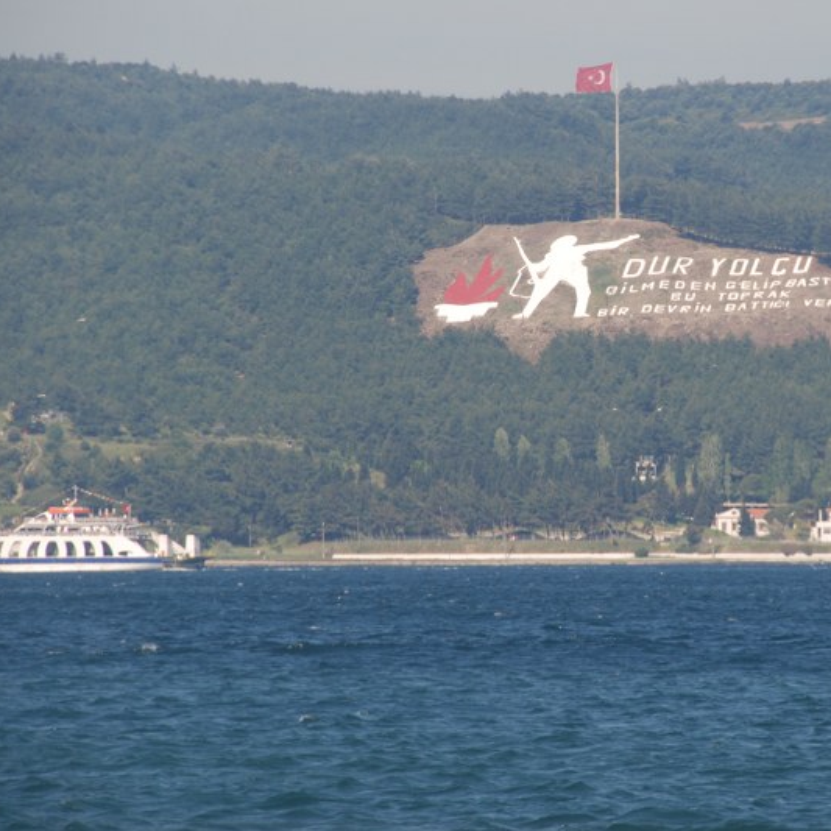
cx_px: 619
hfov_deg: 4.6
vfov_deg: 4.6
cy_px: 416
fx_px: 10402
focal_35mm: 383
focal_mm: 200
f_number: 10
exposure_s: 1/200
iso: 100
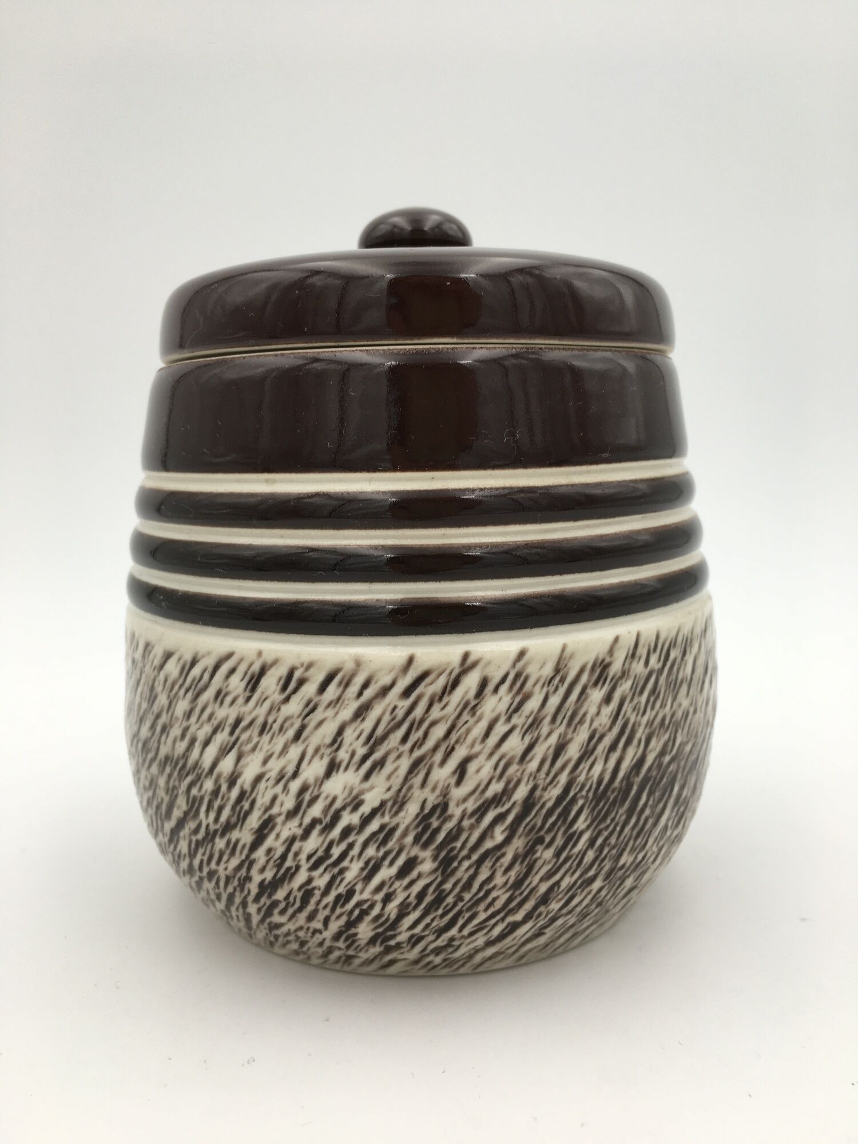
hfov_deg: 48.2
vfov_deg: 61.7
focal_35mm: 29
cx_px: 429
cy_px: 572
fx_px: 958
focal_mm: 4.15
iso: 25
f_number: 2.2
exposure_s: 1/60
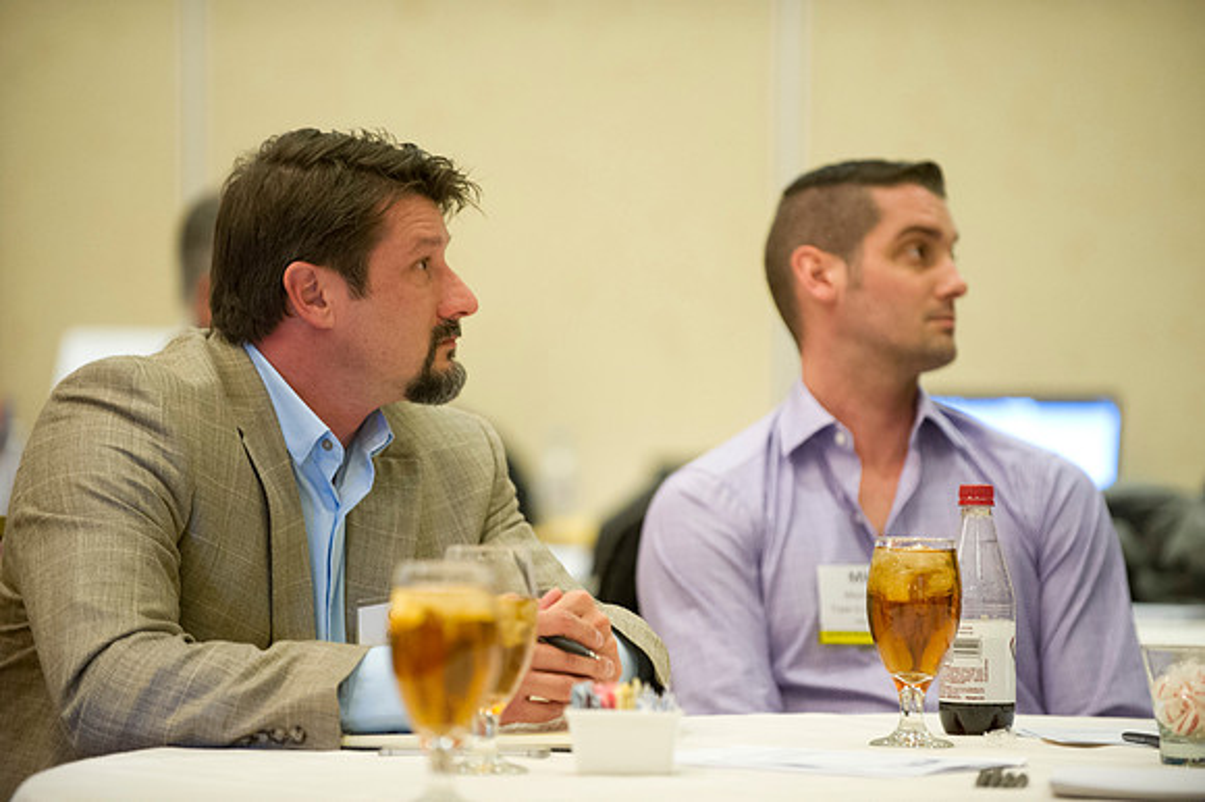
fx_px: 5854
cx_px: 602
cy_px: 401
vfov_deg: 7.8
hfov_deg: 11.8
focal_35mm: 175
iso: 3200
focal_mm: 175
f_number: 2.8
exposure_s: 1/60
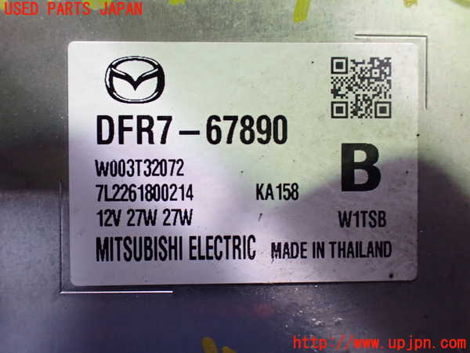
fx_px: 407
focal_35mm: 30
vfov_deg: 46.8
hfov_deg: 60.0
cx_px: 235
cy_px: 176
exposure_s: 1/100
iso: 800
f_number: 2.3
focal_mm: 5.4
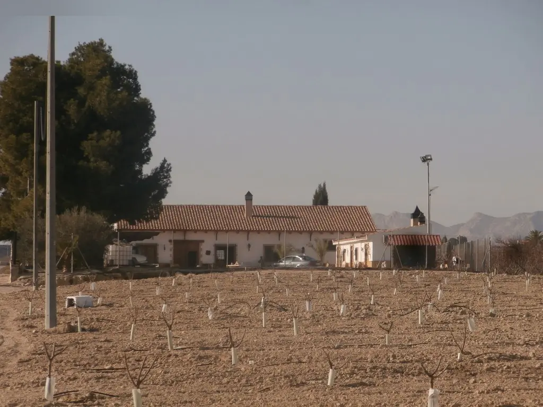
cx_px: 272
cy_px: 204
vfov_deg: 8.9
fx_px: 2604
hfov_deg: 11.9
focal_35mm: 166
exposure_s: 1/800
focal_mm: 29.39
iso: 100
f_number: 5.8
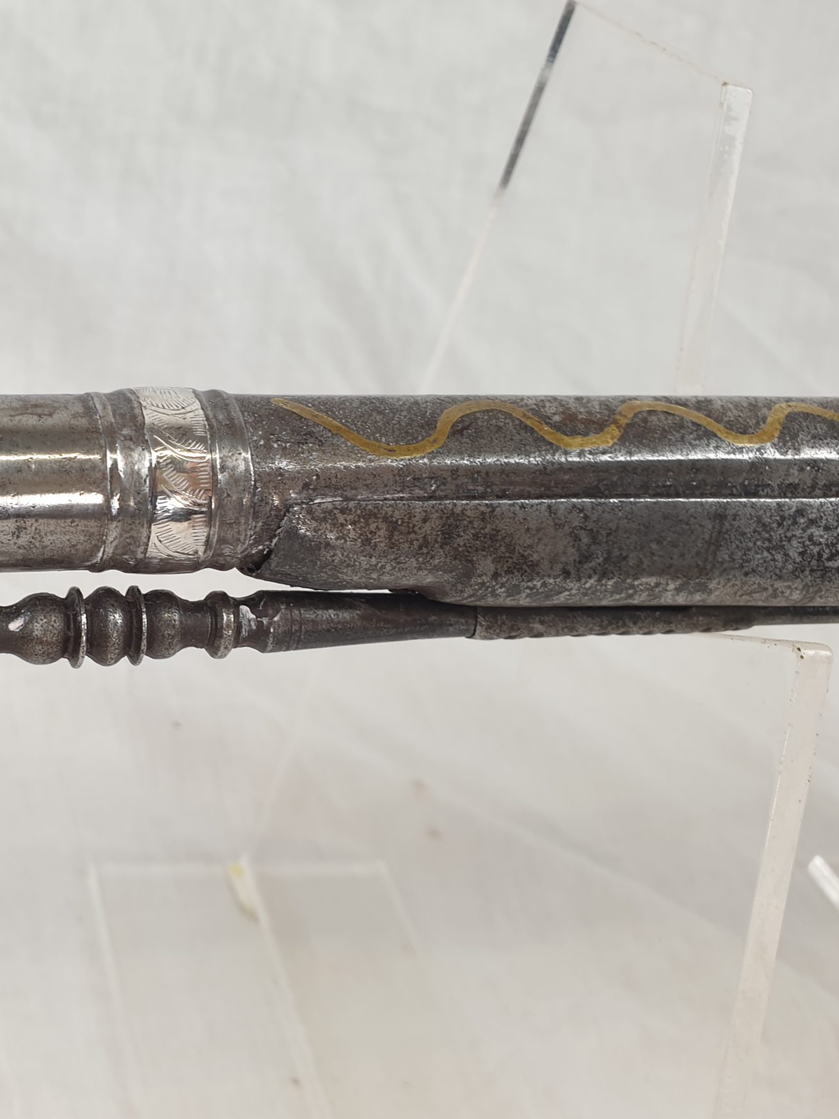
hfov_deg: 36.4
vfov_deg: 48.9
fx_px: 1228
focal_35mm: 38
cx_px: 159
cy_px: 523
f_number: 2.4
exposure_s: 1/50
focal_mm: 4.3
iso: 50
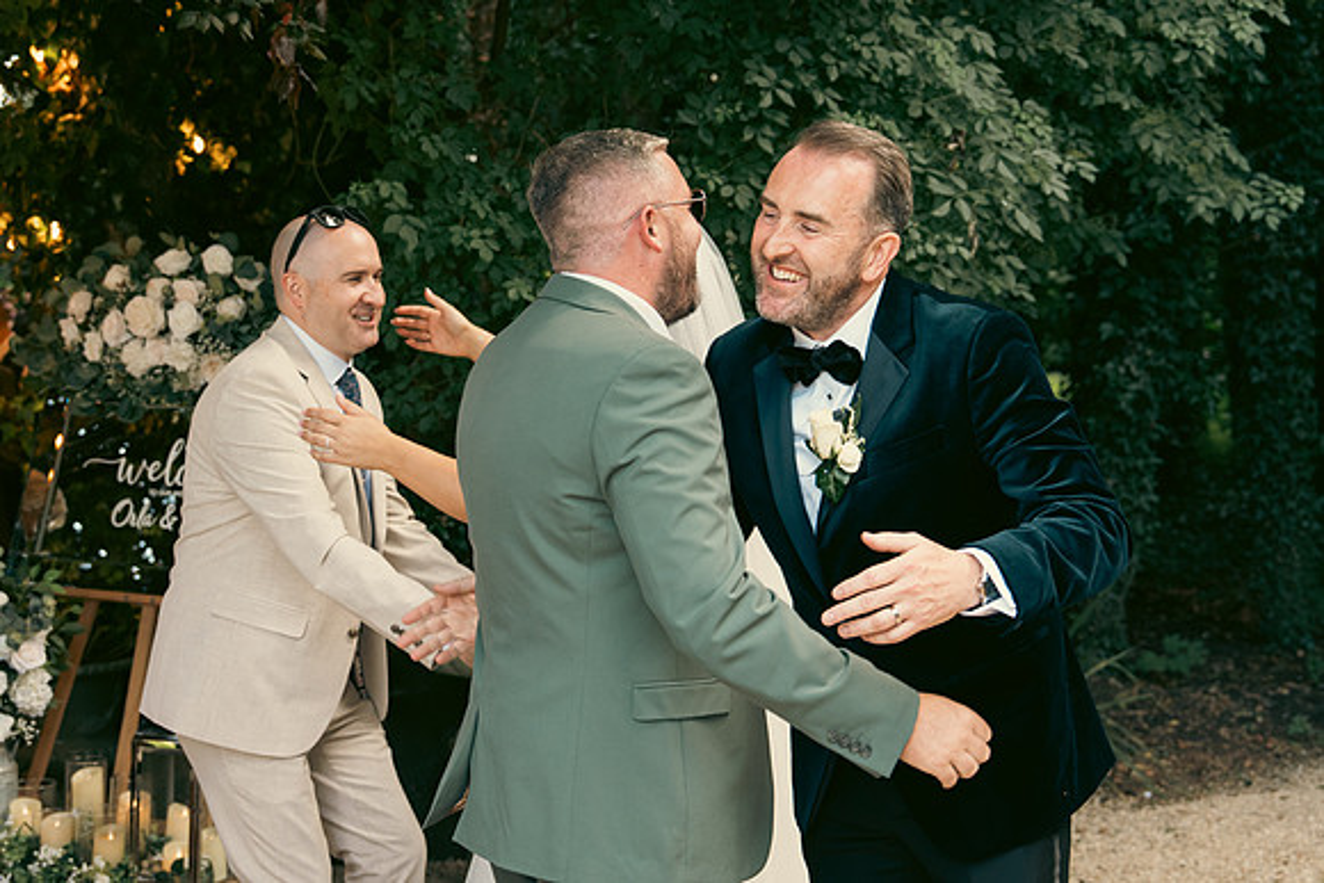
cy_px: 442
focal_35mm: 55
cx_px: 662
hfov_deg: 36.2
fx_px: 2023
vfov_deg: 24.6
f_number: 3.5
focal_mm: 37
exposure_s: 1/200
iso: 500
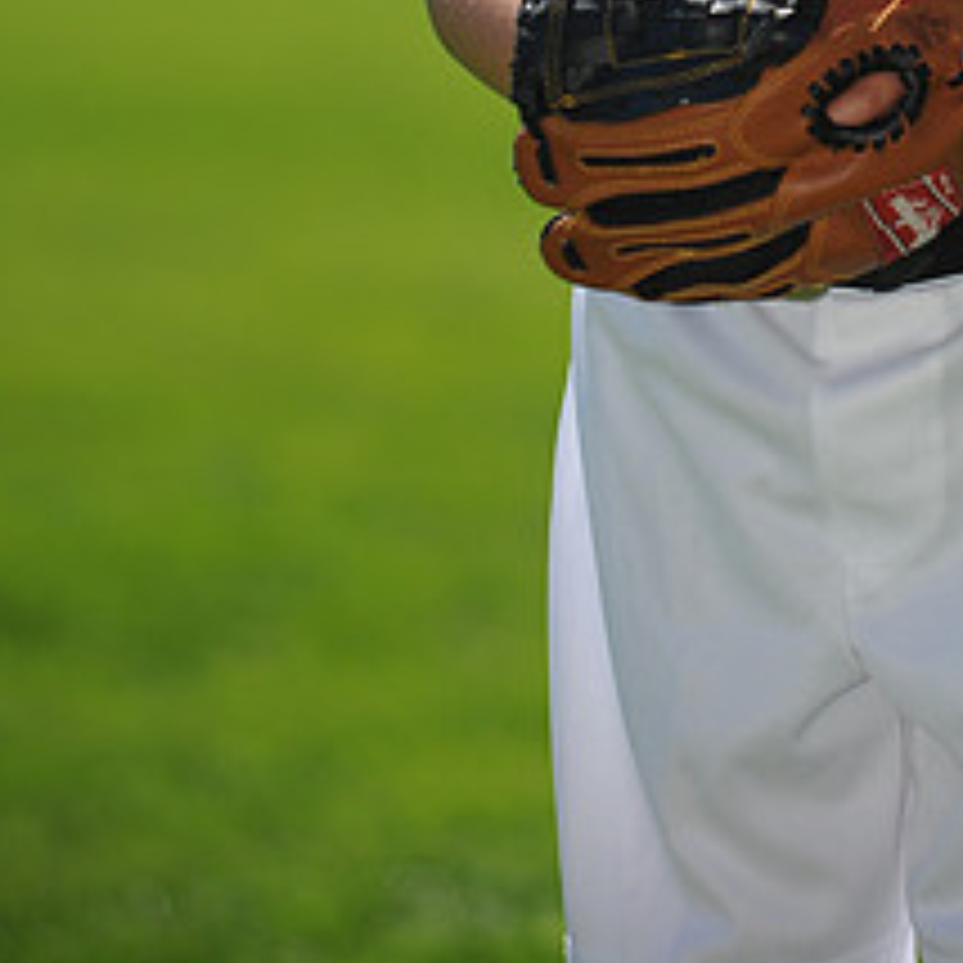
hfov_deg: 4.9
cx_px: 806
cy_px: -292
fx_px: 11236
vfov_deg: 4.9
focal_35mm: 357
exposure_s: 1/2000
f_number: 4
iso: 200
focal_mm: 155
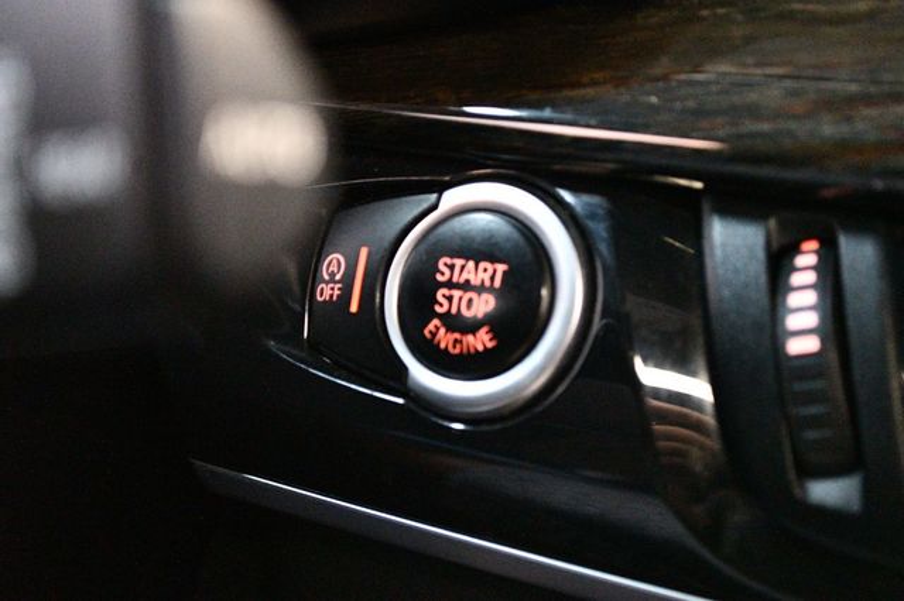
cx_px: 452
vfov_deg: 20.3
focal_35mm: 67
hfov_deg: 30.1
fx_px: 1682
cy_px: 300
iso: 12800
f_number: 5.3
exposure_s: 1/30
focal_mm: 45
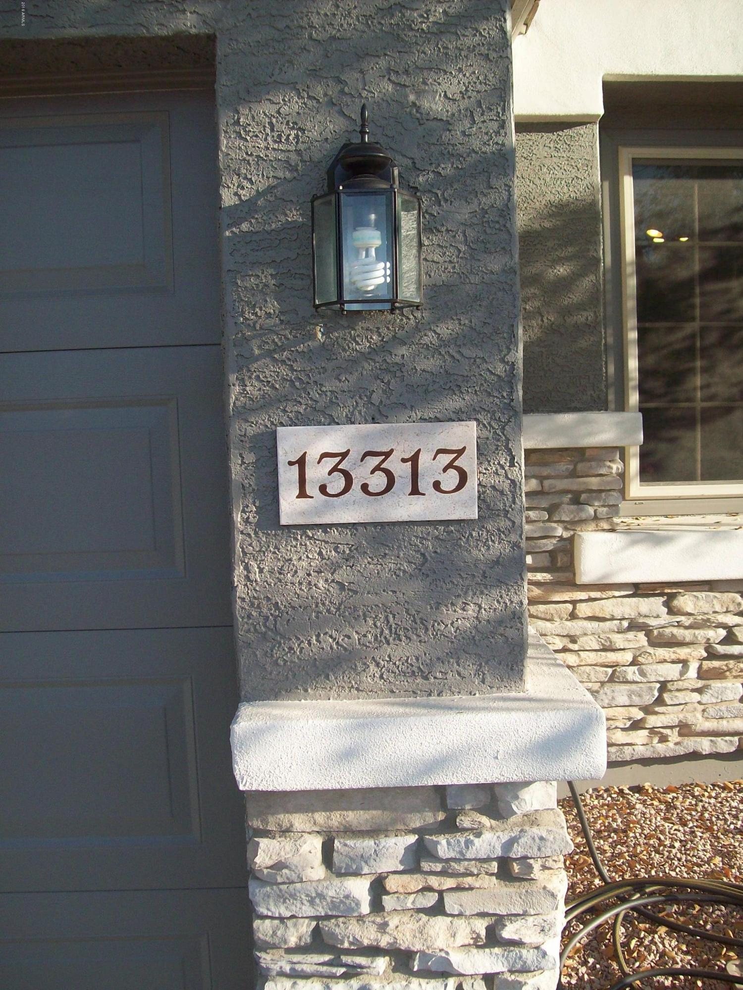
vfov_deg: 51.4
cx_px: 372
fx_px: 1030
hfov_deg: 39.7
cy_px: 495
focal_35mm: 36
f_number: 2.7
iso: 80
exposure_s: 1/484
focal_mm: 6
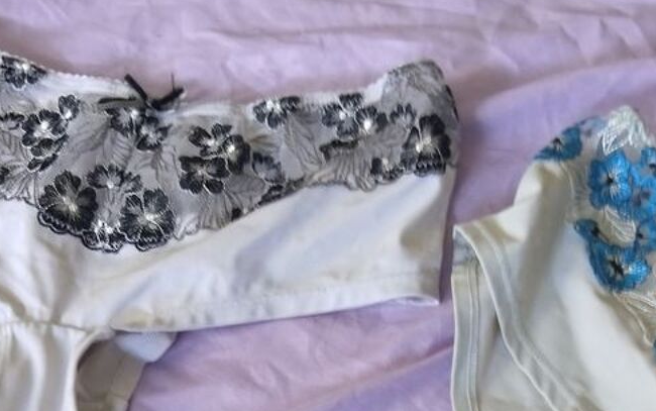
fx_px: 1127
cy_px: 562
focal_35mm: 63
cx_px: 306
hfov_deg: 32.4
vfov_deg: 18.9
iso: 320
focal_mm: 3.96
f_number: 1.8
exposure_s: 1/33.3
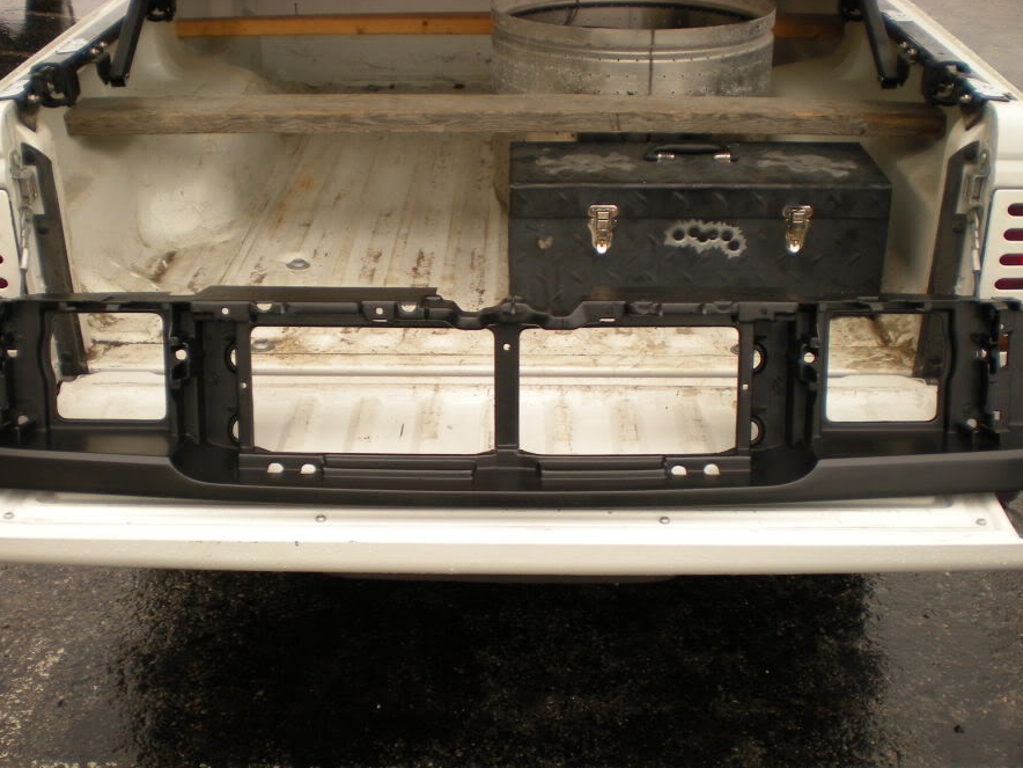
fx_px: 1300
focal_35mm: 44
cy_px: 442
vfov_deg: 32.8
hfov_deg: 42.9
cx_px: 490
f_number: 3.1
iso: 64
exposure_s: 1/143
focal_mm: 6.3
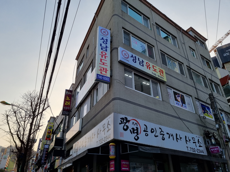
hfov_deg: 67.3
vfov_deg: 53.1
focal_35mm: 26
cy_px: 86
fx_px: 173
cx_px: 115
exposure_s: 1/1676
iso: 50
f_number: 1.8
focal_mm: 5.4
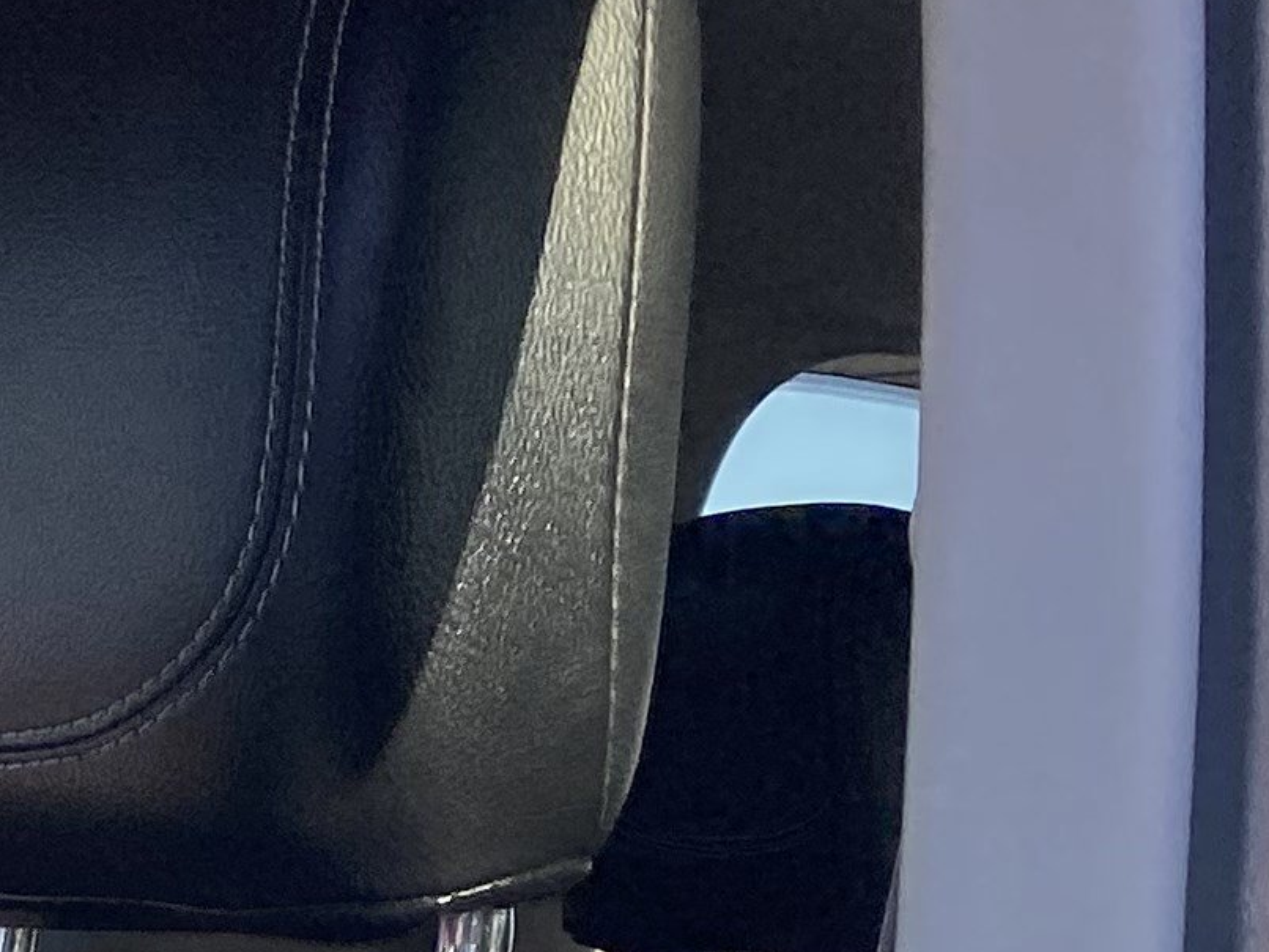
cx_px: -1522
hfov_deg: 12.6
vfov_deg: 10.2
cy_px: 2109
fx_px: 4767
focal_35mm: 130
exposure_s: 1/711
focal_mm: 4.25
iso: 32
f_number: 1.8
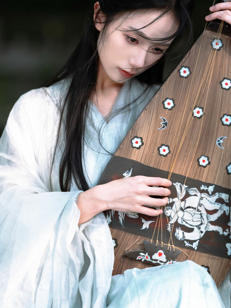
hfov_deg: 12.6
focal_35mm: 118
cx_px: 127
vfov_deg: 16.7
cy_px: 150
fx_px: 1050
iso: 320
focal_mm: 110
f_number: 2
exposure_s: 1/1600
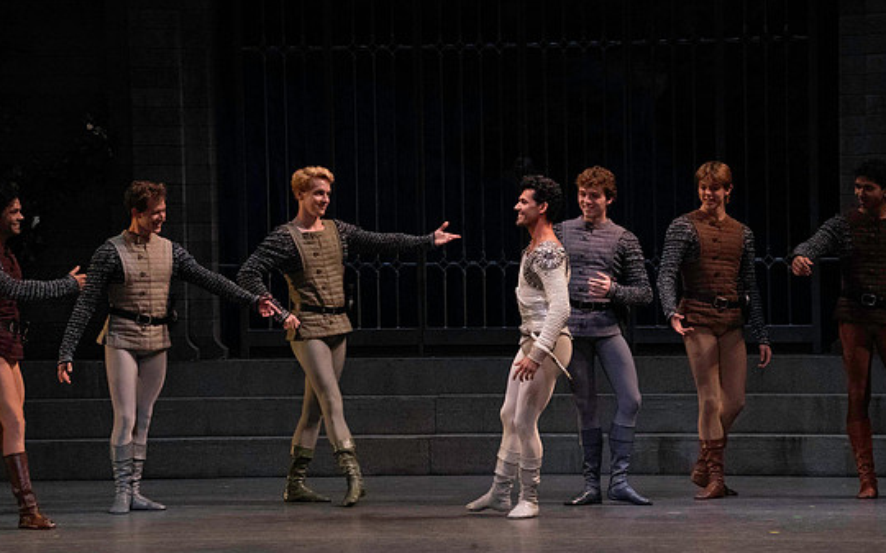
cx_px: 451
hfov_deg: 9.6
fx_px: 5286
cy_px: 285
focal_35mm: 219
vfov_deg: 6.0
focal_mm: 200
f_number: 13
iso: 16000
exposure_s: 1/400
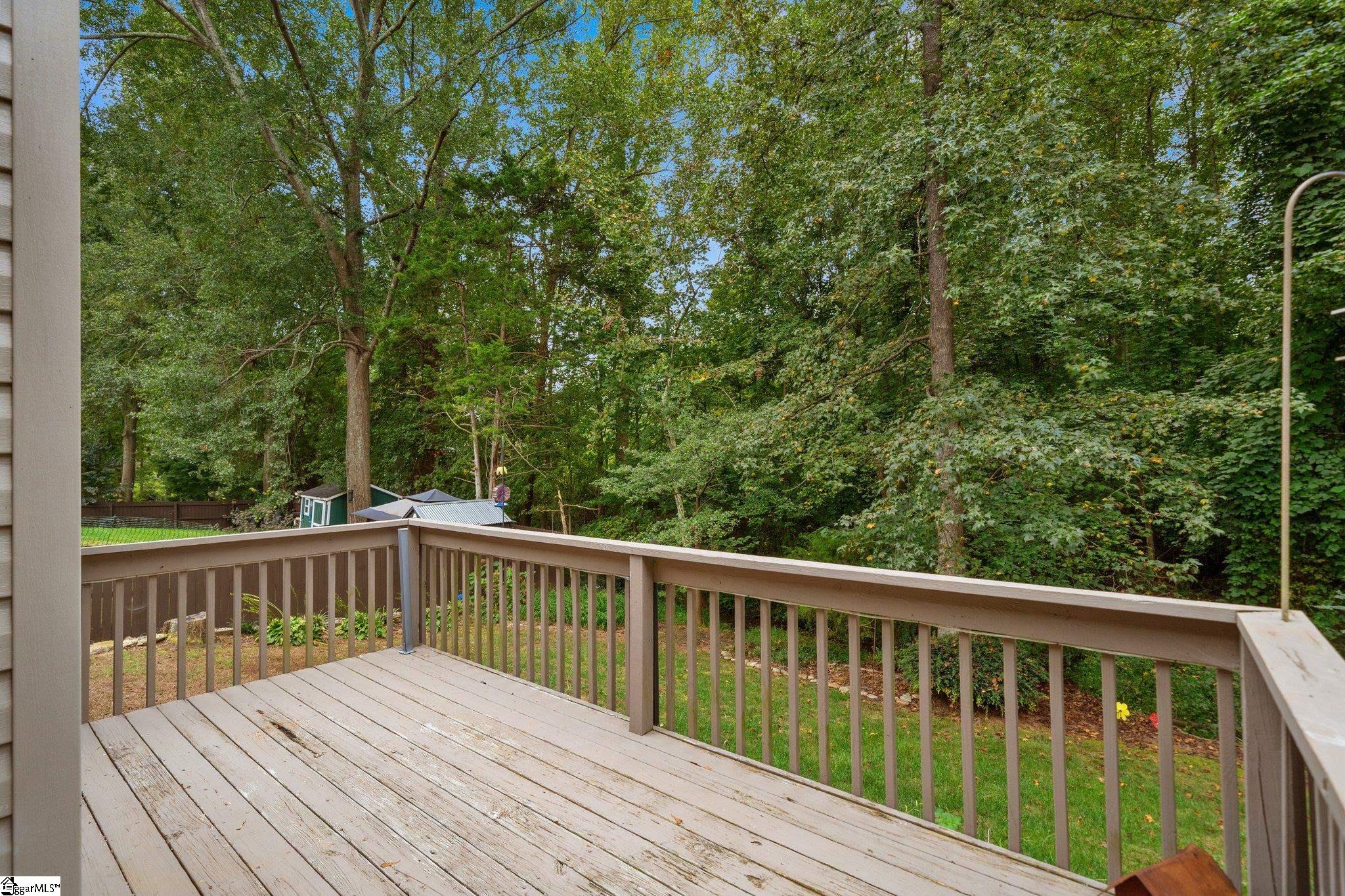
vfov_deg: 73.7
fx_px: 598
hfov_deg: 96.7
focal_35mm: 16
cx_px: 672
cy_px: 448
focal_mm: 16
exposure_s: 1/13
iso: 320
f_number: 8
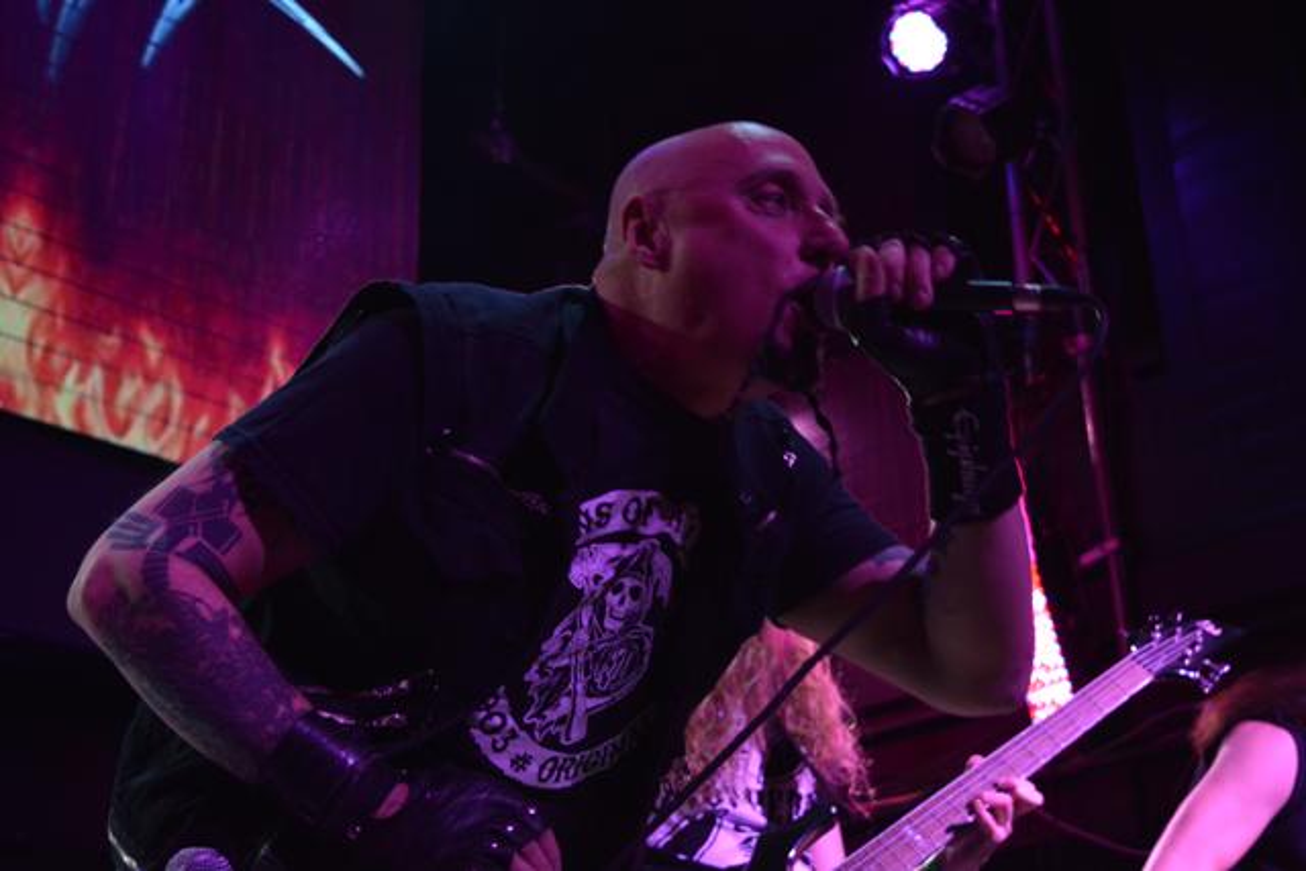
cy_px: 436
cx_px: 653
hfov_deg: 35.0
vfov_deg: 23.8
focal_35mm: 57
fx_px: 2068
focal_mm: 38
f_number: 4.8
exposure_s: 1/60
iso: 1250
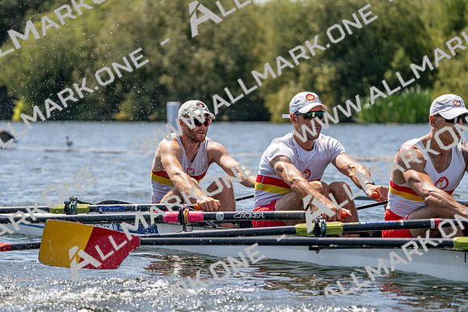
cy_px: 156
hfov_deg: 10.2
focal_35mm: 201
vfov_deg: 6.8
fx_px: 2613
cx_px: 234
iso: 320
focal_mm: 200
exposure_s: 1/2000
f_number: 5.6
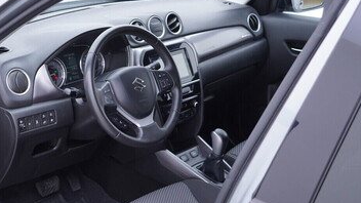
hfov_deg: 34.7
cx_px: 93
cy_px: 140
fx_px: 565
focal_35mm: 59
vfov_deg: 20.3
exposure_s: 1/40
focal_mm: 24
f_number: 2.8
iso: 200
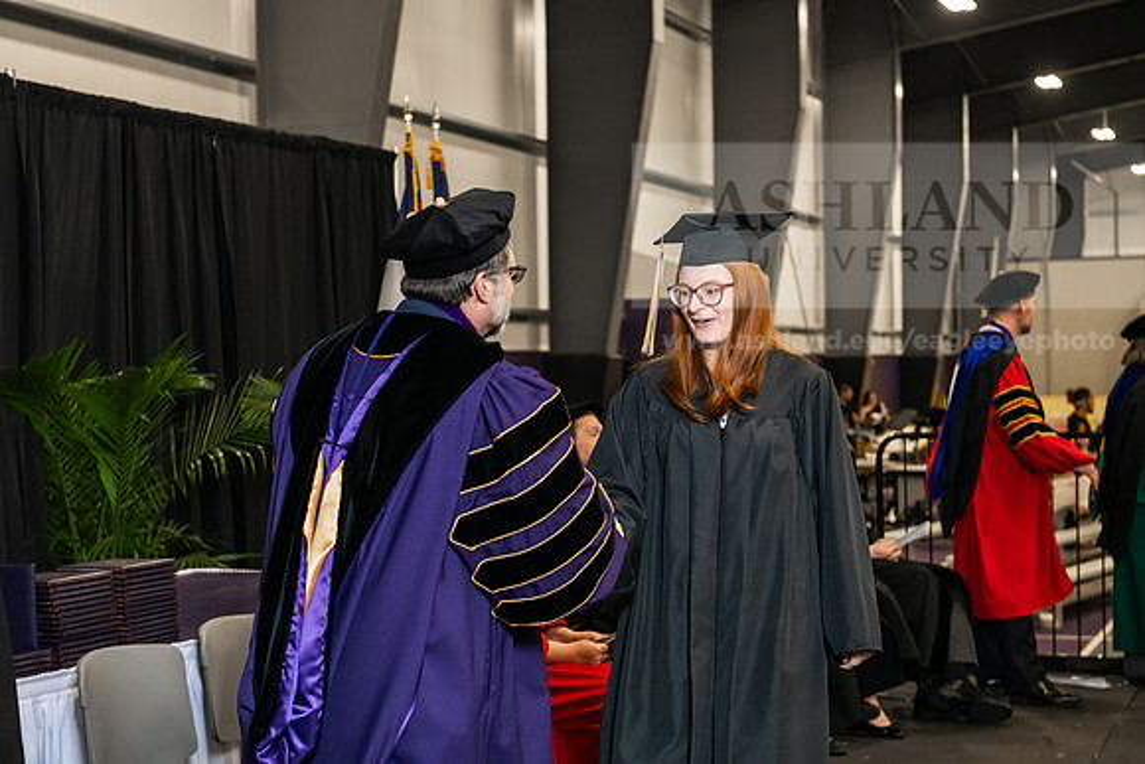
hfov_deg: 28.8
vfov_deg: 19.5
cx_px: 572
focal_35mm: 70
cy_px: 382
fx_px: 2227
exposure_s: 1/200
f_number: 5
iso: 2500
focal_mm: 70
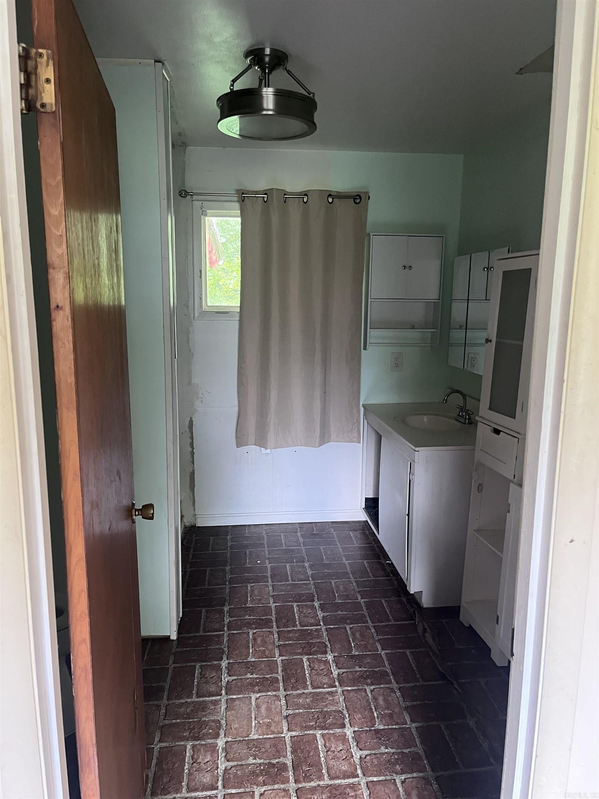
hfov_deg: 53.1
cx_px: 300
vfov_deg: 67.3
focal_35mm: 26
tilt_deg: -8.9
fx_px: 600
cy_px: 400
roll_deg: -0.7
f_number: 1.6
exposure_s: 1/56
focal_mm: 5.1
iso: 500
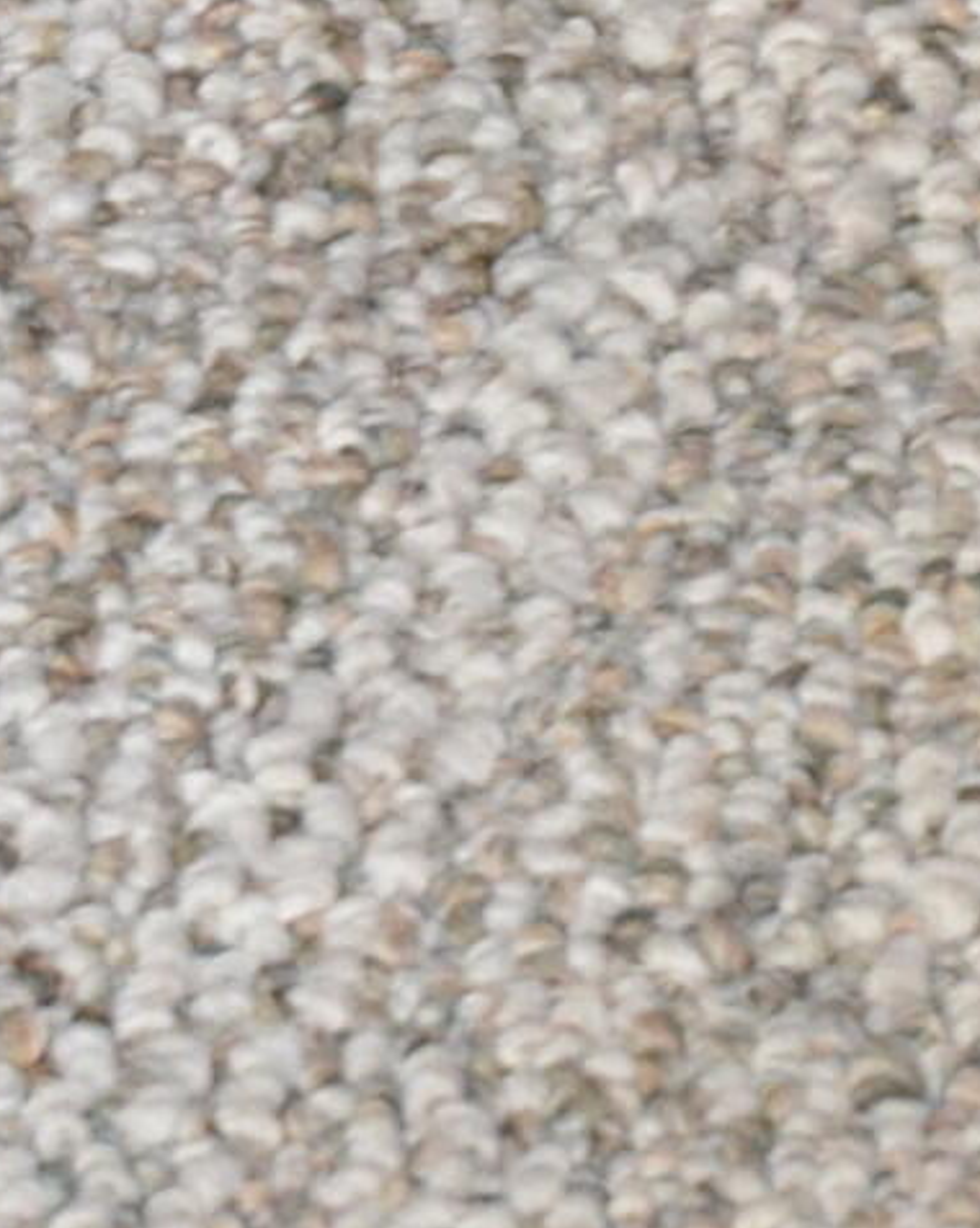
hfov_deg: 4.2
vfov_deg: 5.3
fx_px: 13214
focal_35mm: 364
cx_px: 585
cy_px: 428
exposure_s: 1/60
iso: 2800
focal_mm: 50
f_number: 4.5
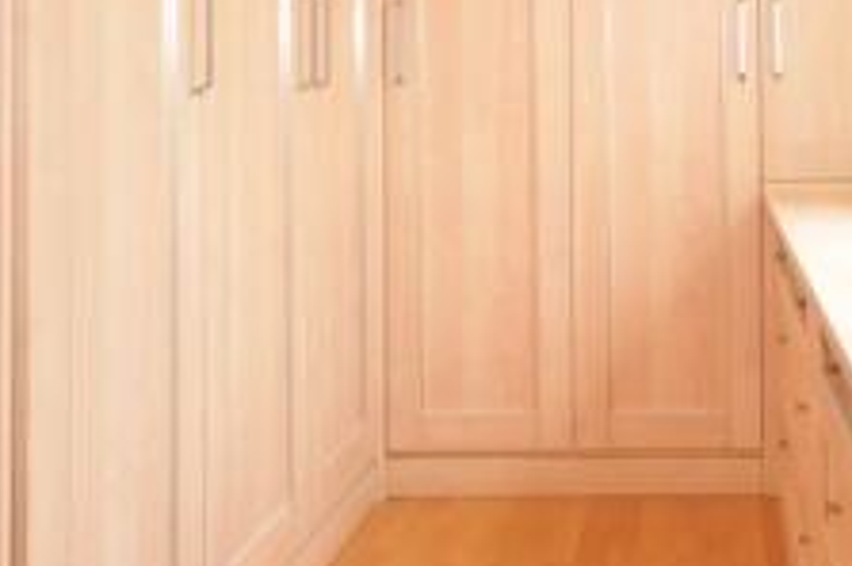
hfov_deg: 39.3
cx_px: 676
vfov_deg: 26.5
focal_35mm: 48
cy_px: 19
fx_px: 1145
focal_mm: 11
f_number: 4.2
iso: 200
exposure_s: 1/6
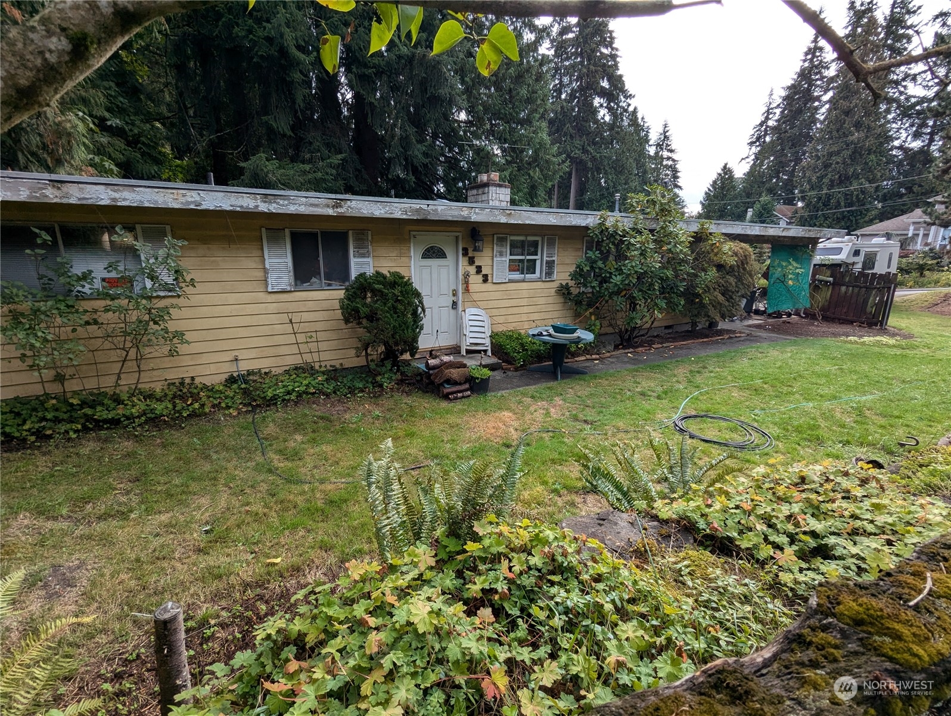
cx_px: 476
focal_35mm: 16
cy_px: 358
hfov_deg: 94.4
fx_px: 440
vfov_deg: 78.2
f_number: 2.2
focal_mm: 2.35
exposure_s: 1/939
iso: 105
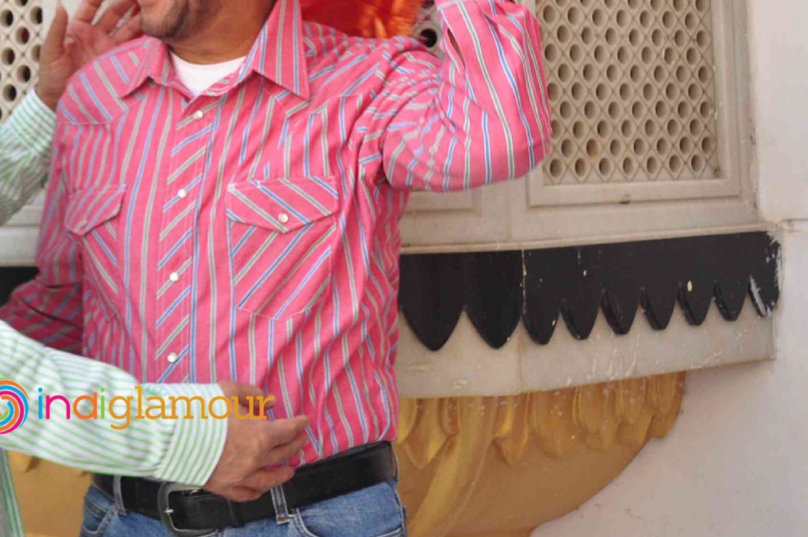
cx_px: 123
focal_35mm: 80
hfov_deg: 24.8
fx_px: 1794
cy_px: 134
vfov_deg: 16.9
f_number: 8
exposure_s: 1/200
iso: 400
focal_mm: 28
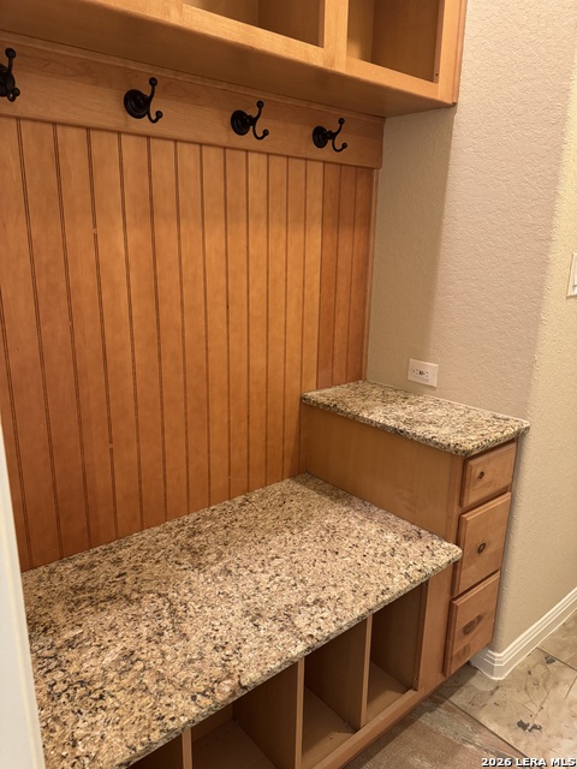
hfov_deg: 56.8
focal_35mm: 24
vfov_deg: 71.6
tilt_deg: -14.6
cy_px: 384
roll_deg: -0.8
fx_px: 533
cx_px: 288
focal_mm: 6.76
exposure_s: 1/60
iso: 500
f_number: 1.78
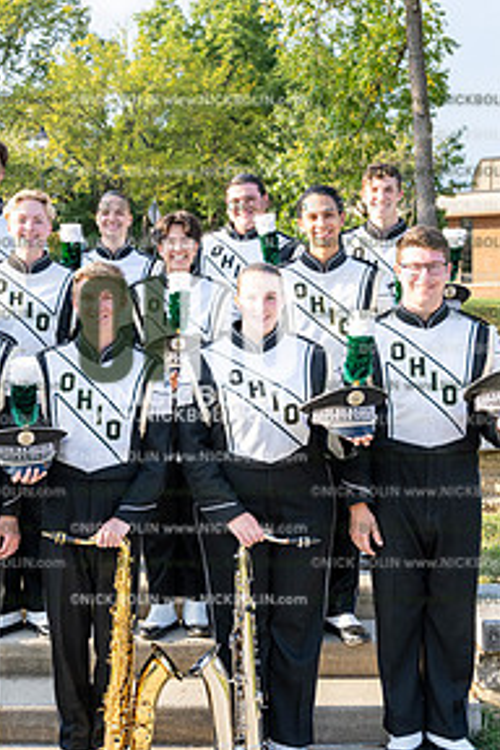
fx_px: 1125
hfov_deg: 25.0
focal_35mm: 54
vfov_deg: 36.9
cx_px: 188
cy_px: 349
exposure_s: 1/640
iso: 500
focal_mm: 34.5
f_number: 5.6
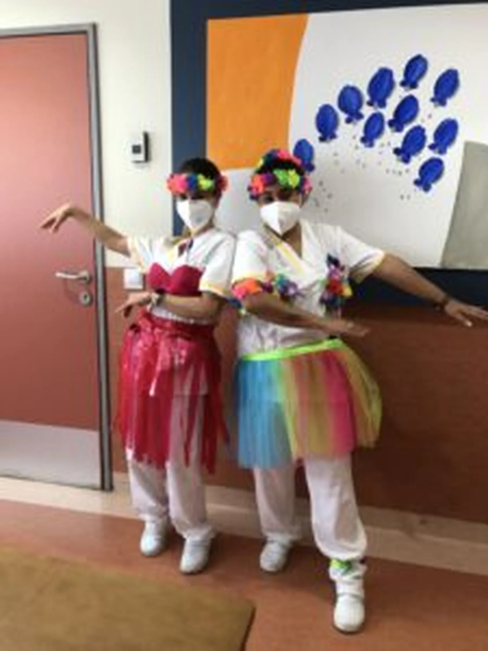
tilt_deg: -11.9
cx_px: 244
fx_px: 526
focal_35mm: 28
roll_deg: -1.4
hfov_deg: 49.7
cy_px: 326
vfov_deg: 63.4
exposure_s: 1/33
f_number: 1.8
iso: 64
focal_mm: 3.99
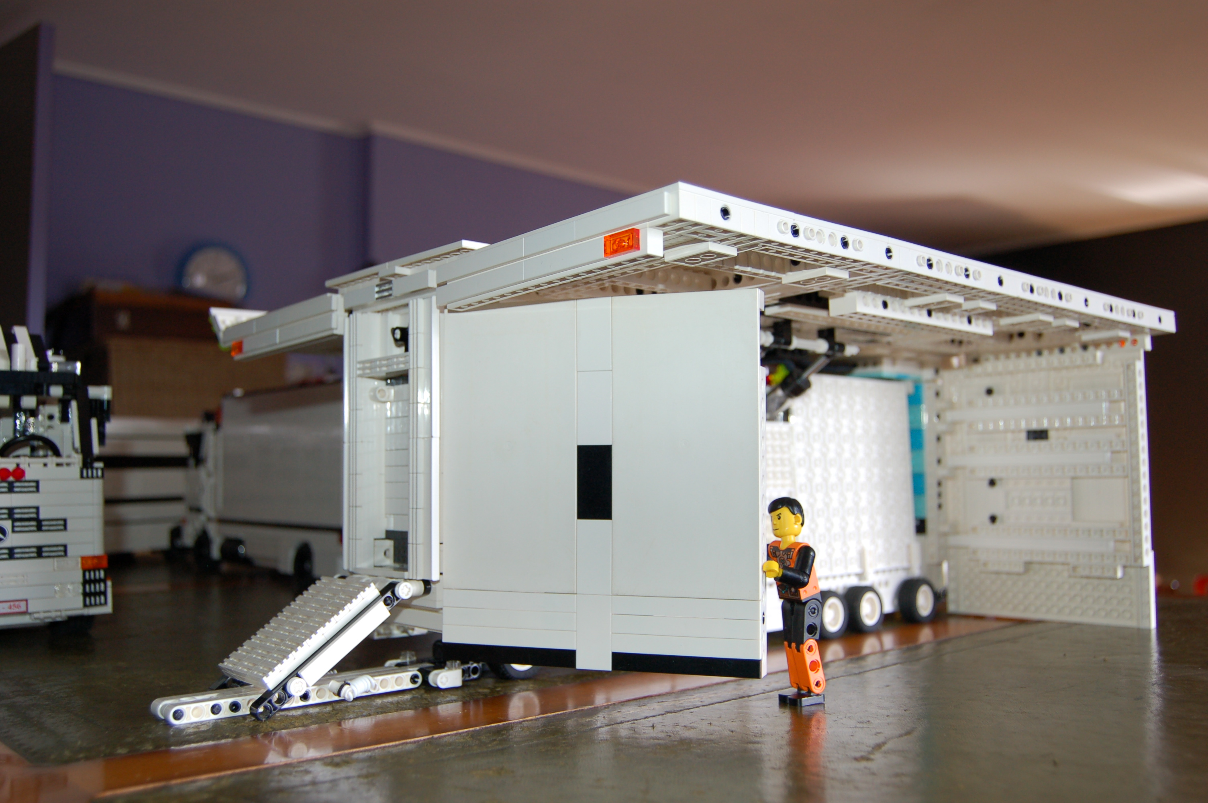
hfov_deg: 57.3
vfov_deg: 39.9
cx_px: 604
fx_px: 1106
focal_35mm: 33
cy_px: 402
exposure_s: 1/60
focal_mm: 22
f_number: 3.8
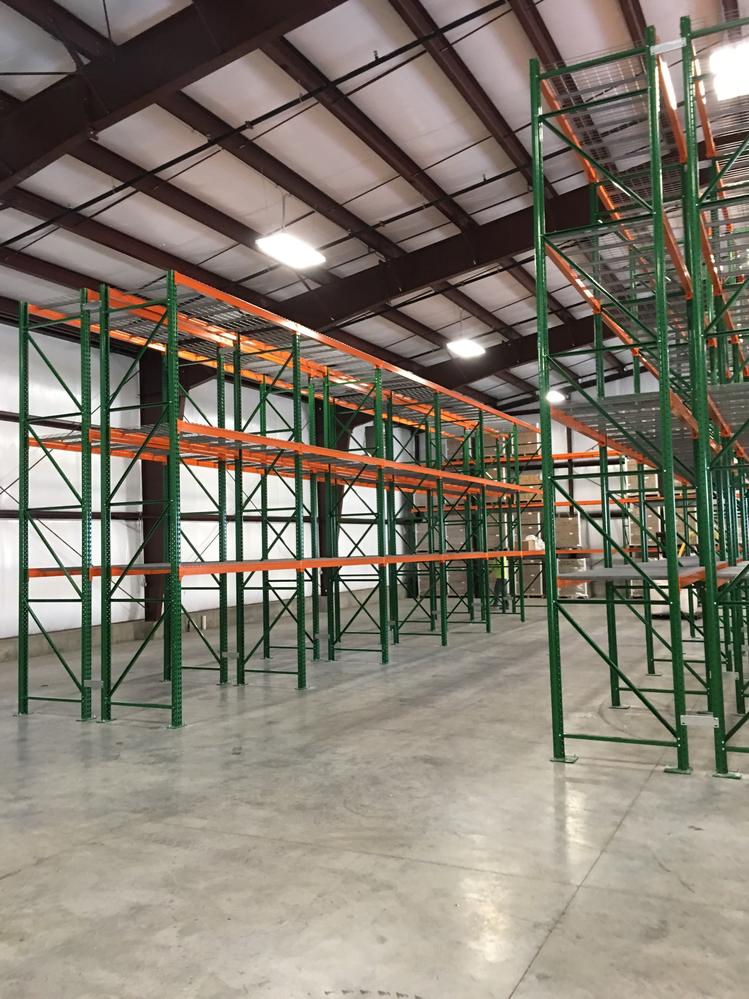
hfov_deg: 48.2
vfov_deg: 61.7
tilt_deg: +3.7
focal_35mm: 29
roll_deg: -1.2
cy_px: 500
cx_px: 374
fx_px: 837
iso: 80
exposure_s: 1/15
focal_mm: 4.15
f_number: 2.2
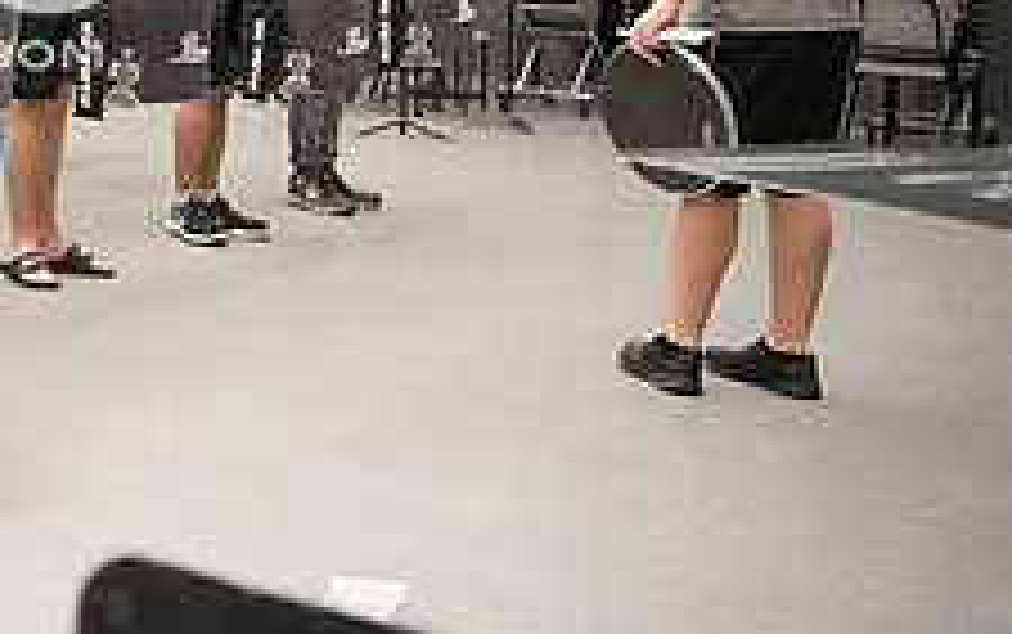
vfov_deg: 19.6
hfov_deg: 28.2
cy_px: -106
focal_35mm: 63
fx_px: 1739
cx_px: -207
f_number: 2.8
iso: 1250
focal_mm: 24
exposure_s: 1/160
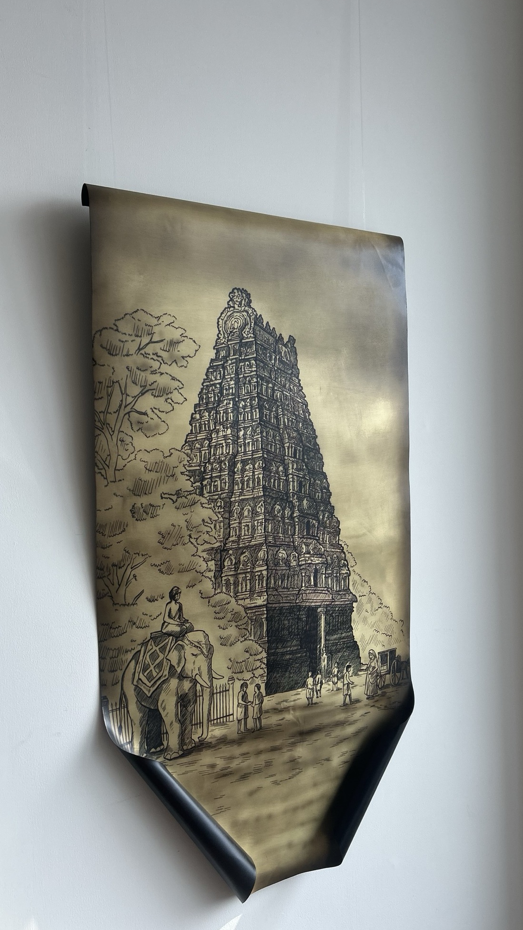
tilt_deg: +0.1
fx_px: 715
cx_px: 319
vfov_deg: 66.1
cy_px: 462
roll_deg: +1.3
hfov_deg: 40.0
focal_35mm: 29
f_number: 1.5
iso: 50
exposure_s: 1/345
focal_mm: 5.7
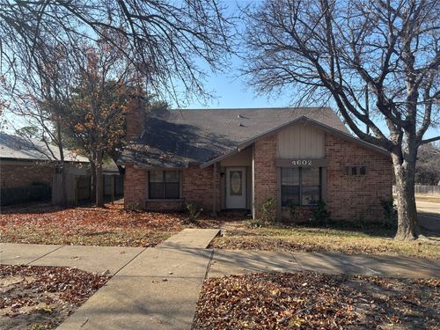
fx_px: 330
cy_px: 165
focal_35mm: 26
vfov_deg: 53.1
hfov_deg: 67.3
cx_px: 220
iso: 50
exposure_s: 1/1783
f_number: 1.6
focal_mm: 5.96
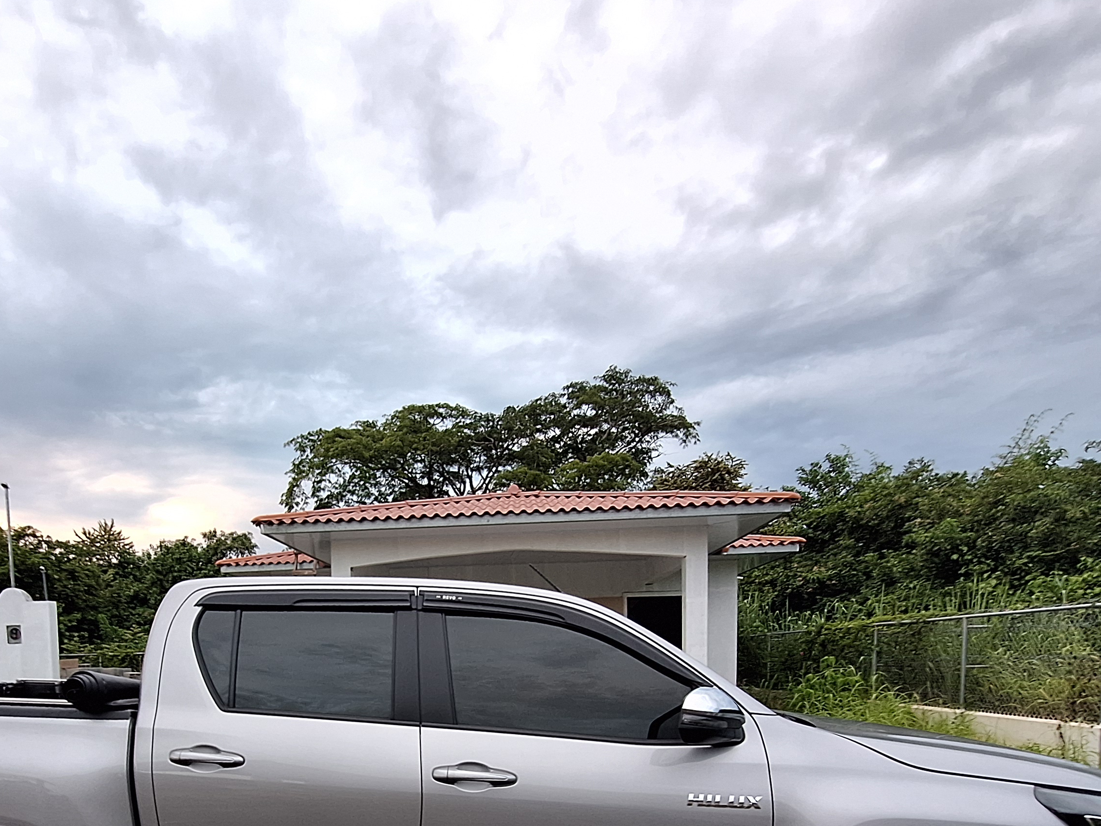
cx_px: 423
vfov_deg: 53.2
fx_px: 732
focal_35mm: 23
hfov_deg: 72.9
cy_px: 709
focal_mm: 1.74
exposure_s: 1/40
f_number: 2.2
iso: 125
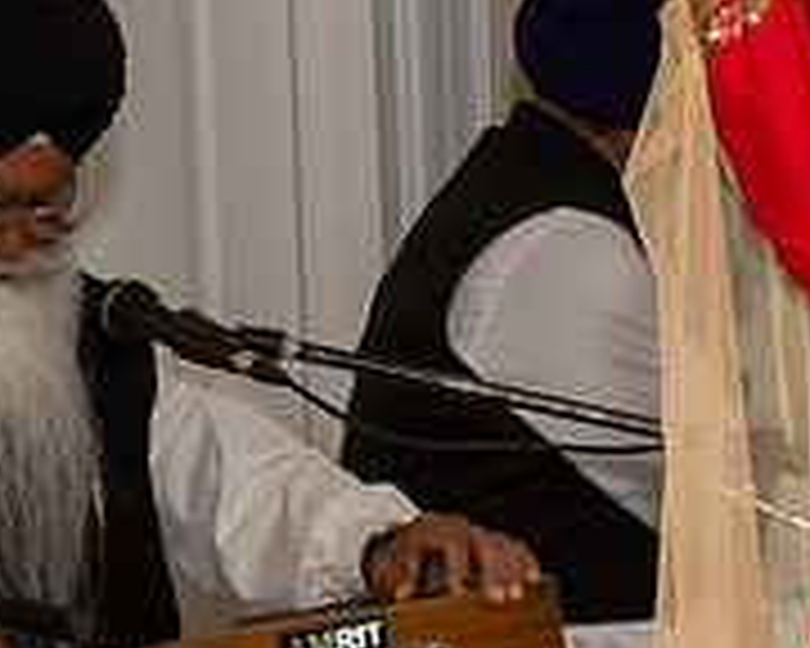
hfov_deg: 7.3
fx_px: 6305
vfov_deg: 5.9
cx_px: 590
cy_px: 377
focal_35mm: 263
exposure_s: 1/250
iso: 1250
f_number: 7.1
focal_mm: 45
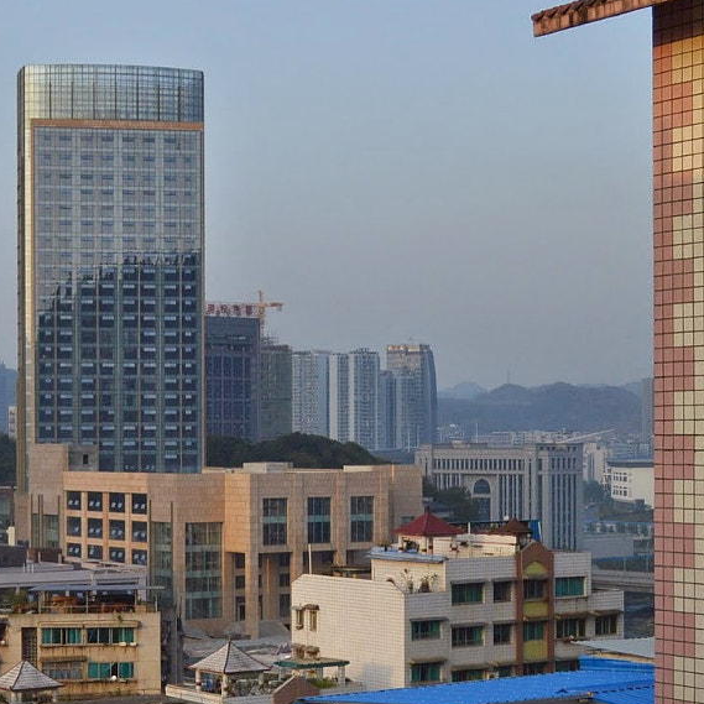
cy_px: 438
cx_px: 330
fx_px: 1979
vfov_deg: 20.1
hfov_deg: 20.2
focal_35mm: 86
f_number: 4
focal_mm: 24
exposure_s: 1/1250
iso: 400
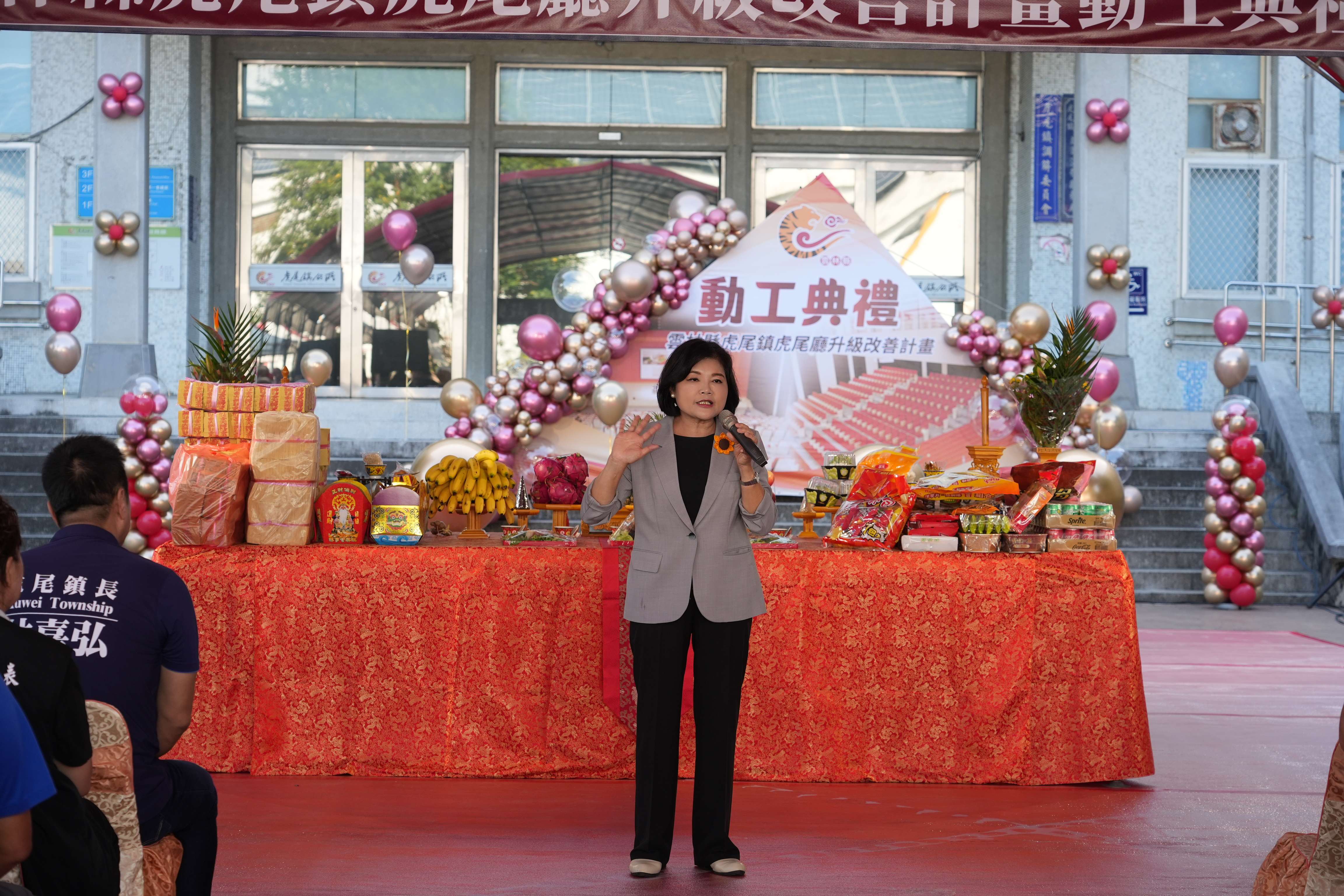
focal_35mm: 84
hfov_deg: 24.2
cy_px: 448
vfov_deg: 16.3
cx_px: 672
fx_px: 3136
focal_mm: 84
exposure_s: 1/250
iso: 400
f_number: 5.6
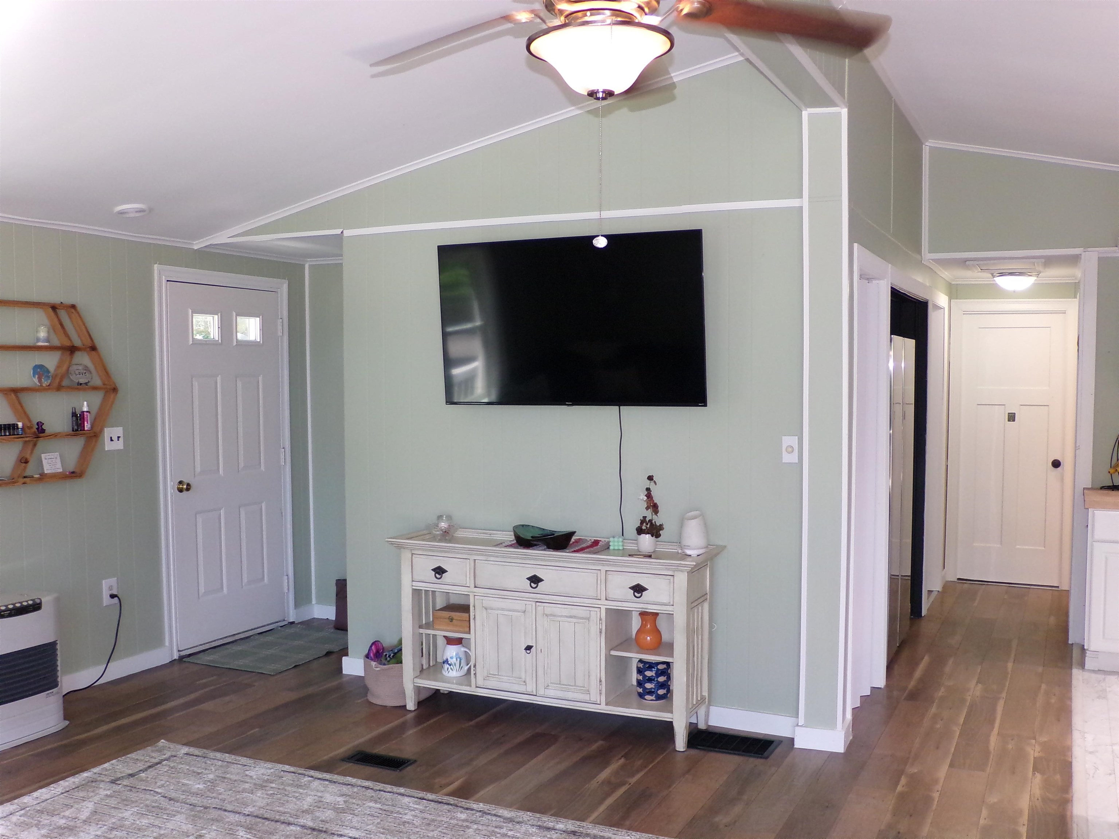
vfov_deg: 42.9
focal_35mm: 33
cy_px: 420
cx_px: 560
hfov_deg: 55.4
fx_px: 1067
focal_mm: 5.9
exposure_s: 1/52
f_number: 3.4
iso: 200
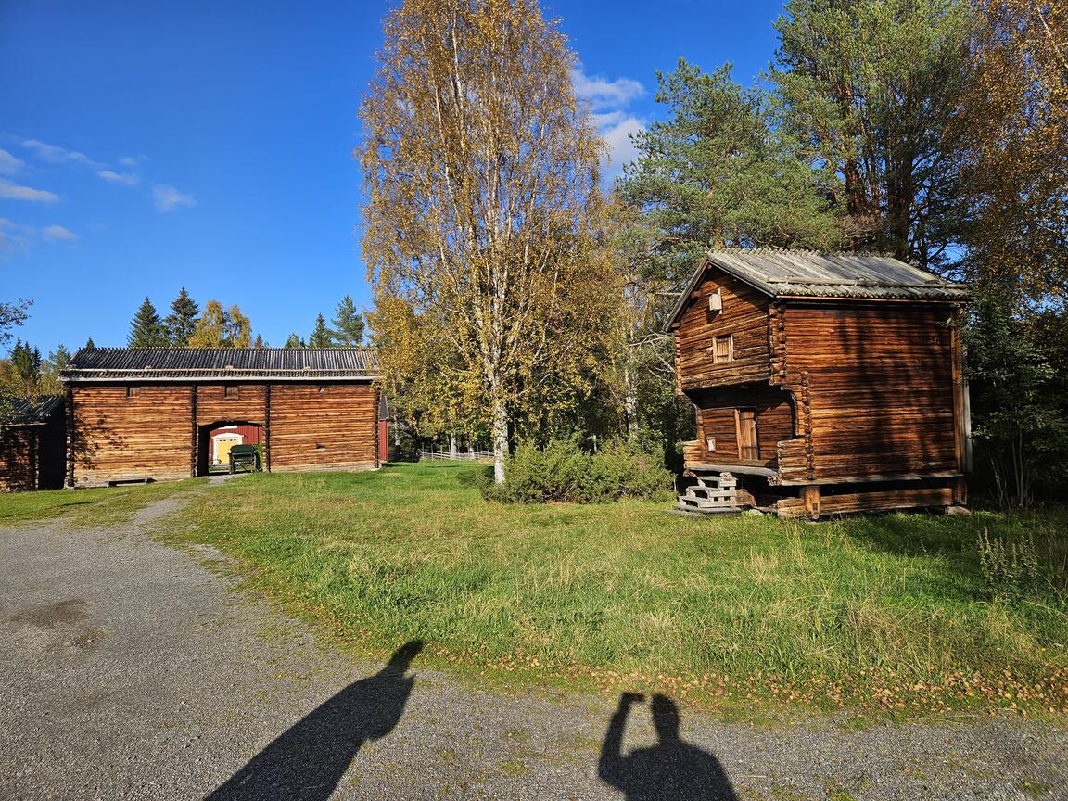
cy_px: 400
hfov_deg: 73.9
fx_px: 710
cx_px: 534
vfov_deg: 58.9
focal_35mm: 23
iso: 25
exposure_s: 1/1718
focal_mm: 5.4
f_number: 1.8
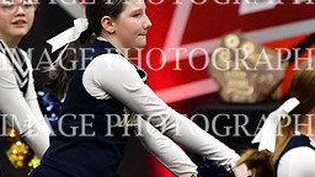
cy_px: 92
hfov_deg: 3.0
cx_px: 97
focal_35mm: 711
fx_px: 5939
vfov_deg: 1.7
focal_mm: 200
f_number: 3.5
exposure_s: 1/500
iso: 4000
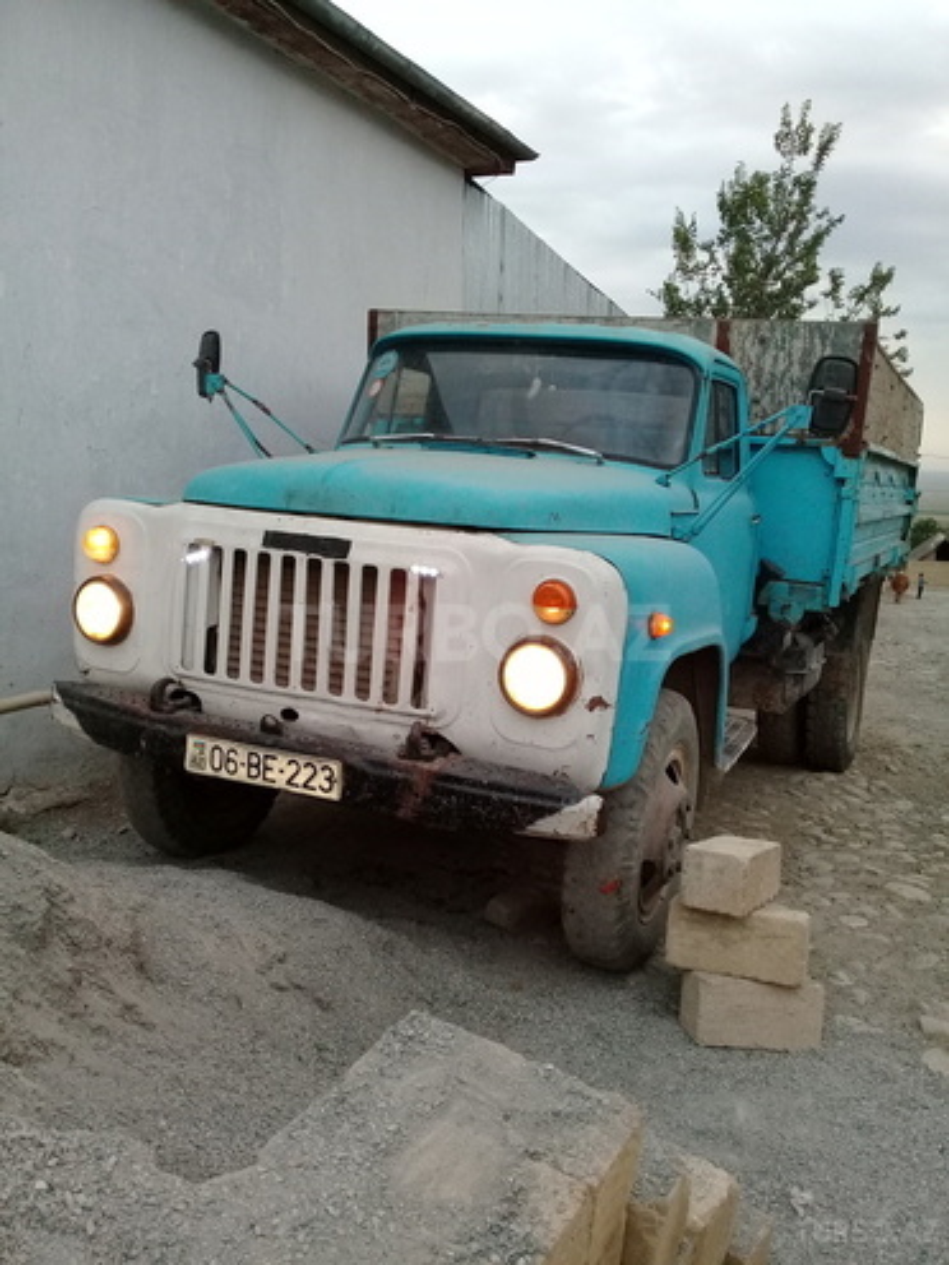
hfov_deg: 45.4
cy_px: 632
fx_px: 1133
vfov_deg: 58.4
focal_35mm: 31
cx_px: 474
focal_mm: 3.3
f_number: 2.2
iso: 100
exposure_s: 1/100
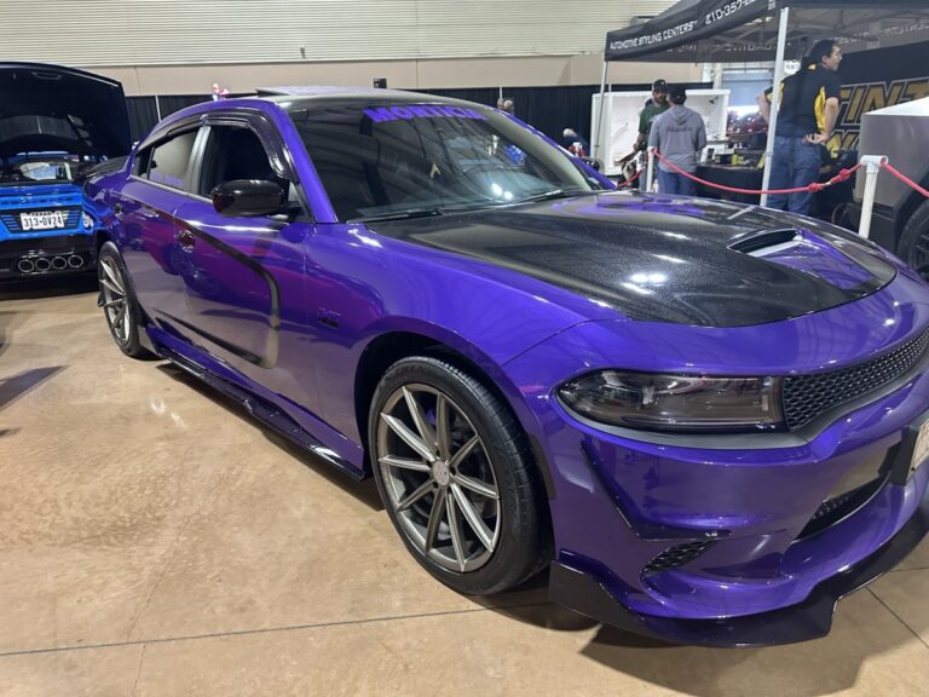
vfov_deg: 56.8
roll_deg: +1.5
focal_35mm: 24
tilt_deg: -17.0
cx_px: 464
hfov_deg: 71.6
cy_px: 348
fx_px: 644
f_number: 1.78
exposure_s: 1/60
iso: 800
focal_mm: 6.86
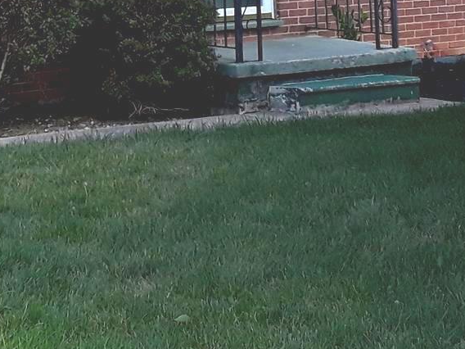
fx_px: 1357
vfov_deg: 13.5
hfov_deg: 19.3
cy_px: -220
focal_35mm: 101
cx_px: 96
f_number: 1.9
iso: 40
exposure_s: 1/321
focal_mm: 2.9
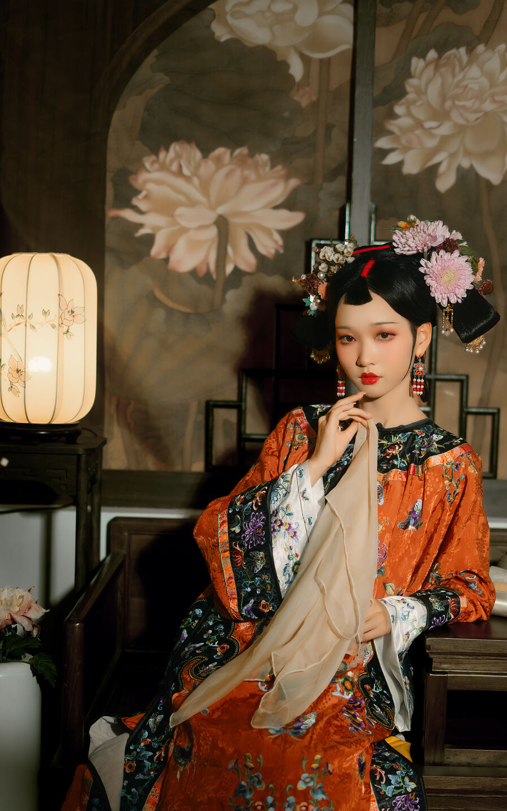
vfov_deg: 31.9
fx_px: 1416
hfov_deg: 20.3
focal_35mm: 64
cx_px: 262
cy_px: 502
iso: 100
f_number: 2
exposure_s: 1/160
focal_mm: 50
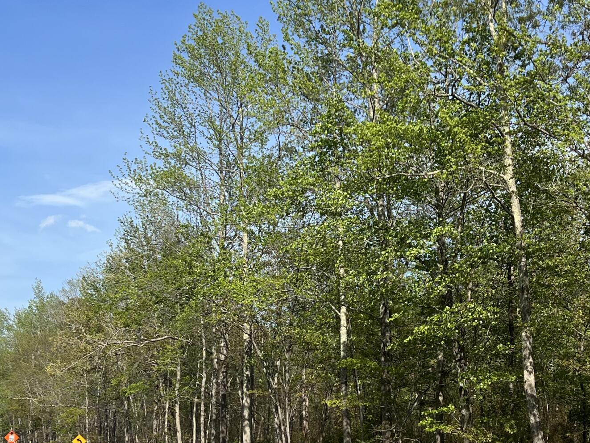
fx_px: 1006
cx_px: 312
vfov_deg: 24.5
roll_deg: -0.1
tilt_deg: +9.0
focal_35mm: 59
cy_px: 336
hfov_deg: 32.7
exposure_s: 1/3831
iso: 50
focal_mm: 5.7
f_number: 1.5
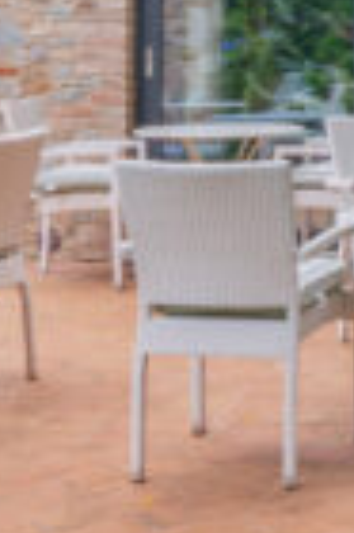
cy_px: 38
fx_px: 1342
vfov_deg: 21.9
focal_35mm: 91
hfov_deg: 14.3
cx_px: 487
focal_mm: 11
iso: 200
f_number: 9
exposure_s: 1/100
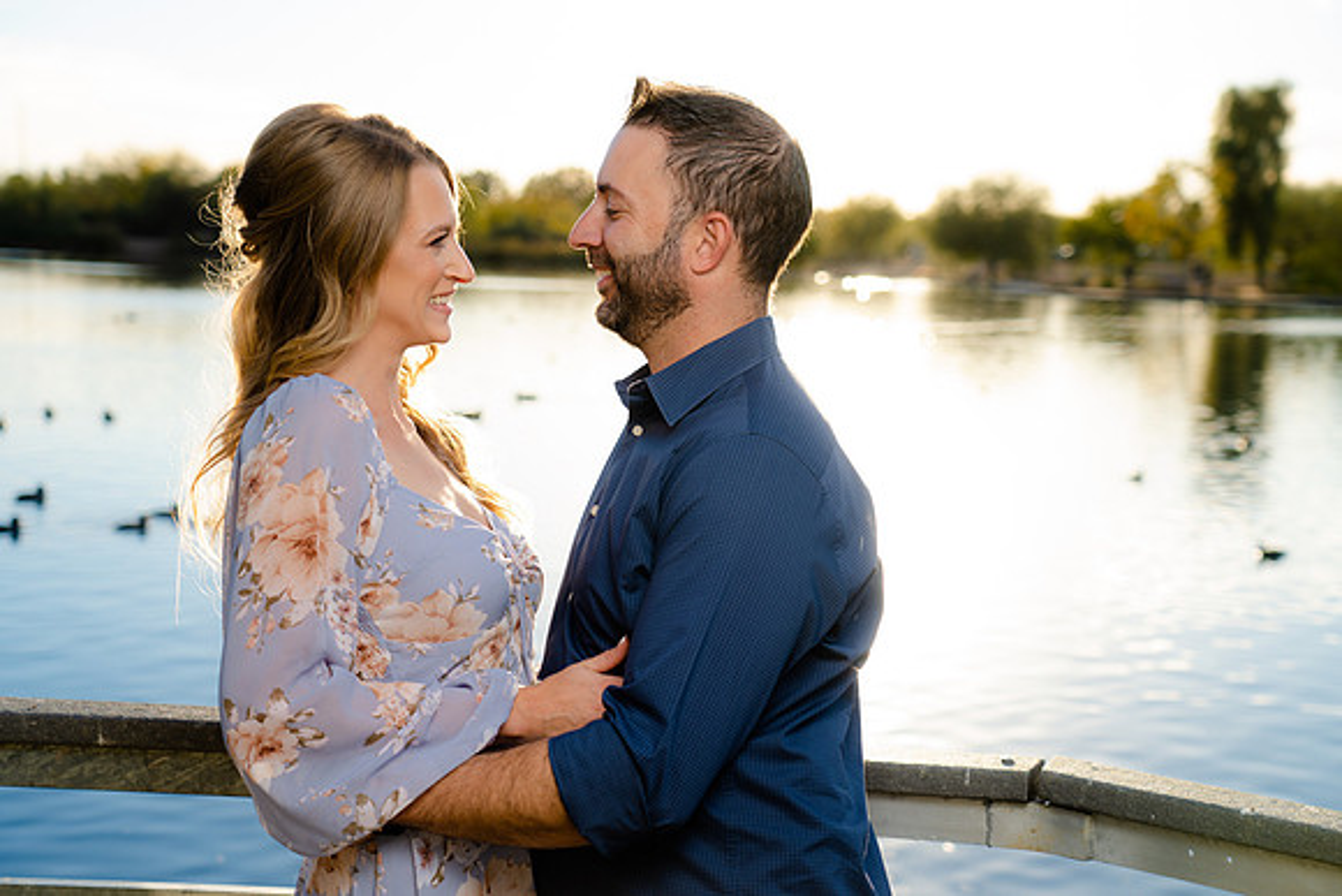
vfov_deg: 24.2
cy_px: 448
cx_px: 671
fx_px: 2088
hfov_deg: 35.6
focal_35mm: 56
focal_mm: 56
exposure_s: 1/250
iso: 50
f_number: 4
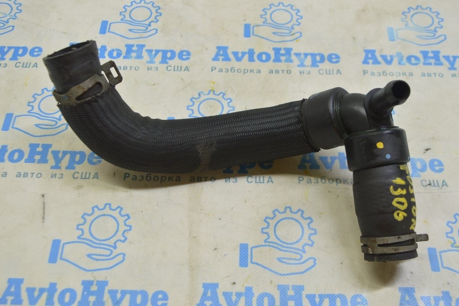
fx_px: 554
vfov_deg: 30.8
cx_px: 230
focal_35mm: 44
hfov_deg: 45.0
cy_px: 153
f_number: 5.6
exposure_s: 1/25
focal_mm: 29
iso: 400
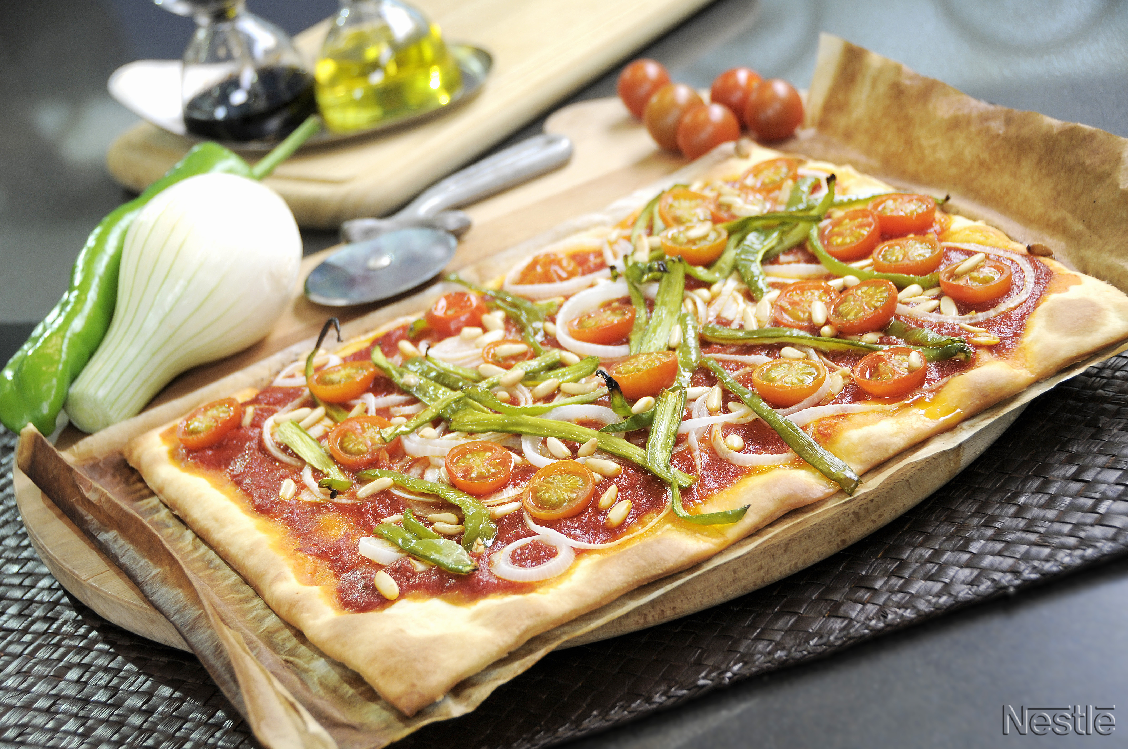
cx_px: 564
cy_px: 374
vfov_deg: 18.1
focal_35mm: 75
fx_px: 2347
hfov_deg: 27.0
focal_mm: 50
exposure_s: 1/40
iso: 200
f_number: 5
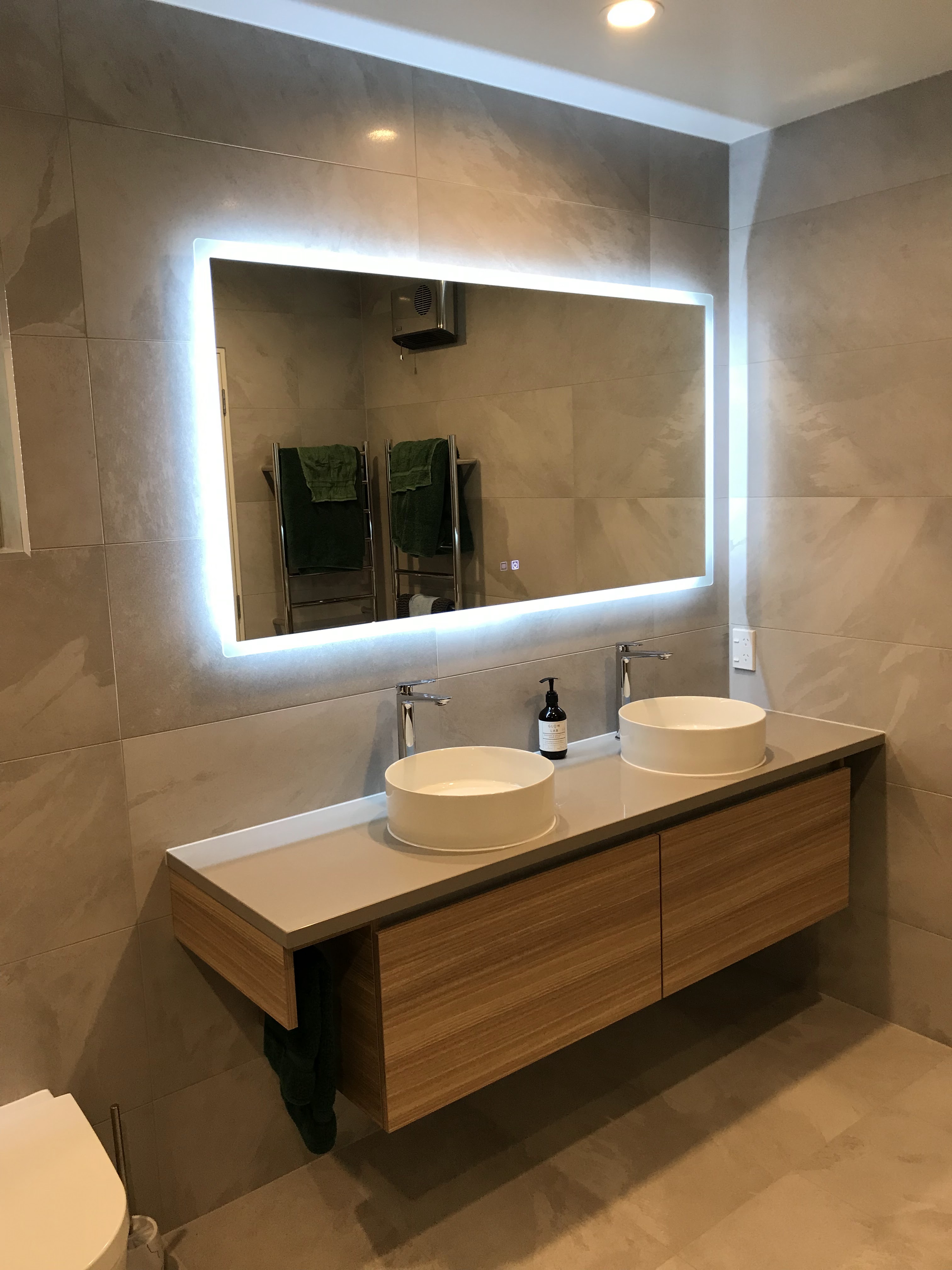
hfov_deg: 49.7
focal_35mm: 28
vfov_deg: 63.4
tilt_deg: -6.6
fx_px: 1027
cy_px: 635
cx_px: 476
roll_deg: +2.3
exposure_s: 1/33
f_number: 1.8
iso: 25
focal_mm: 3.99
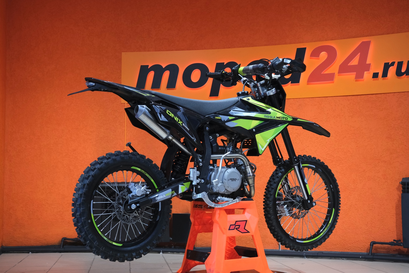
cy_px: 136
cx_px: 204
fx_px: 614
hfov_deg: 36.9
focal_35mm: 54
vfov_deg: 25.1
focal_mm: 35.8
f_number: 4
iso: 1600
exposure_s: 1/100
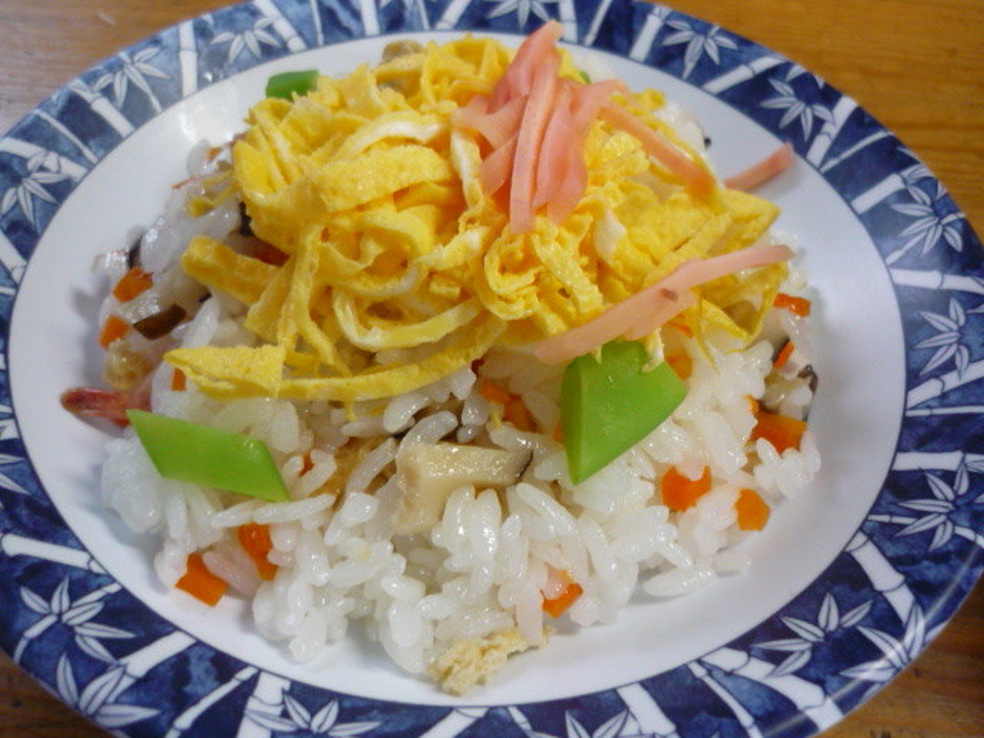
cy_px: 369
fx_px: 938
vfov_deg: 42.9
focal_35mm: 33
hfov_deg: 55.4
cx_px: 492
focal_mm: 5.5
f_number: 2.8
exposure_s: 1/30
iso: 400
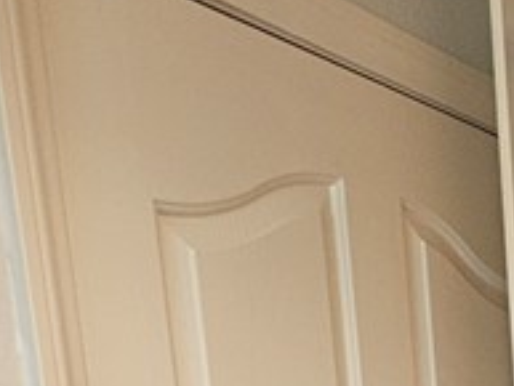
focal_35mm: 69
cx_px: 655
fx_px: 1025
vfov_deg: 17.5
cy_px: 684
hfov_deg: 24.7
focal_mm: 2.2
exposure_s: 1/40
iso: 320
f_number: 2.2
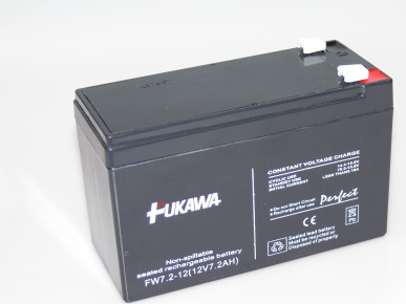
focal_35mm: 84
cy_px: 148
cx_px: 247
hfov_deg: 23.3
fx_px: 985
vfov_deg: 17.6
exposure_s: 1/30
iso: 200
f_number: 3.2
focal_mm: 13.8
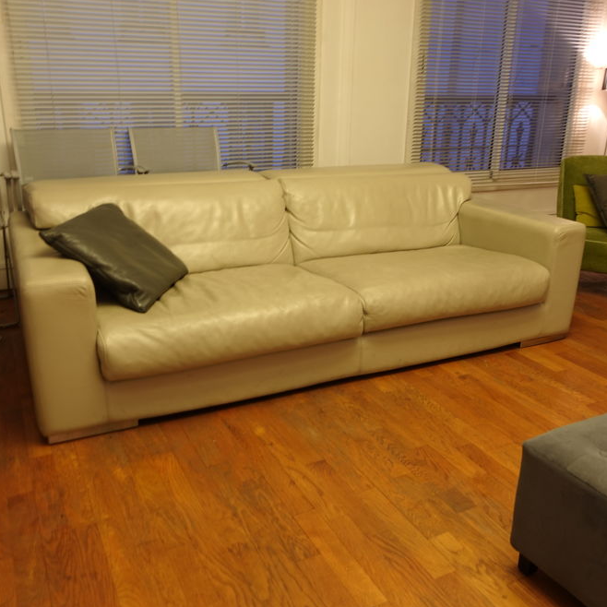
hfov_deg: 52.5
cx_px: 305
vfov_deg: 52.5
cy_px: 305
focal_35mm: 31
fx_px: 615
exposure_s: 1/10
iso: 80
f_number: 1.8
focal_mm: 9.4
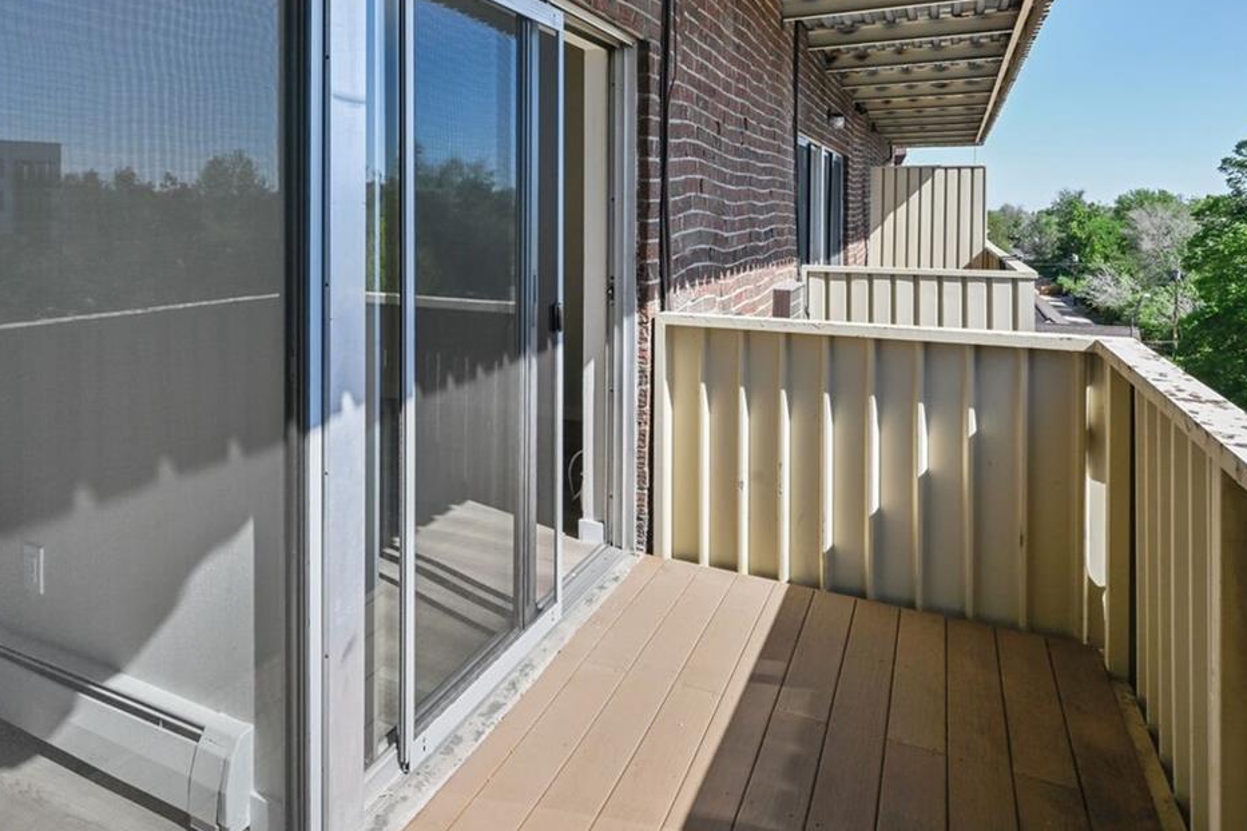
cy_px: 228
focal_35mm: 24
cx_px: 473
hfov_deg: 72.6
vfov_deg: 51.3
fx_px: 831
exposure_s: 1/250
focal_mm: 14
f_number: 11
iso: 400
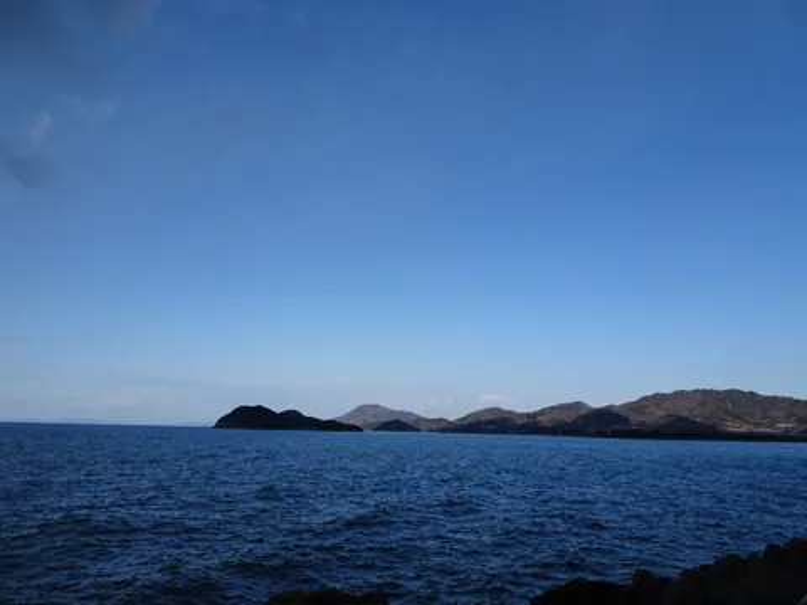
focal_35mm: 24
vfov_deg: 56.8
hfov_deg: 71.6
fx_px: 560
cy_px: 302
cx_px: 404
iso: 80
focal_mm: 4.1
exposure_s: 1/1250
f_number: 3.5
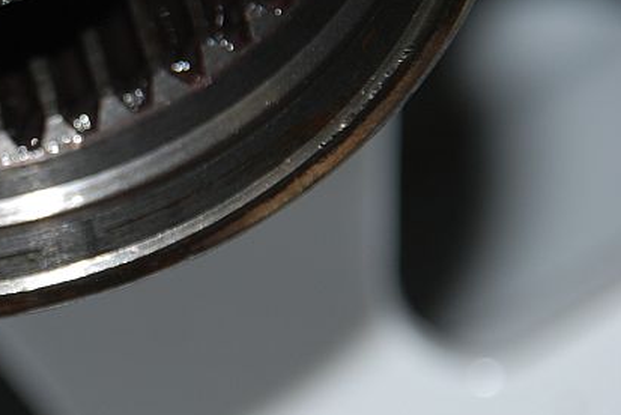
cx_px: -20
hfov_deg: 3.1
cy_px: 192
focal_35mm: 654
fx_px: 11289
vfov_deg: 2.1
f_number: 6.3
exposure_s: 1/125
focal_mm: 200
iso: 200
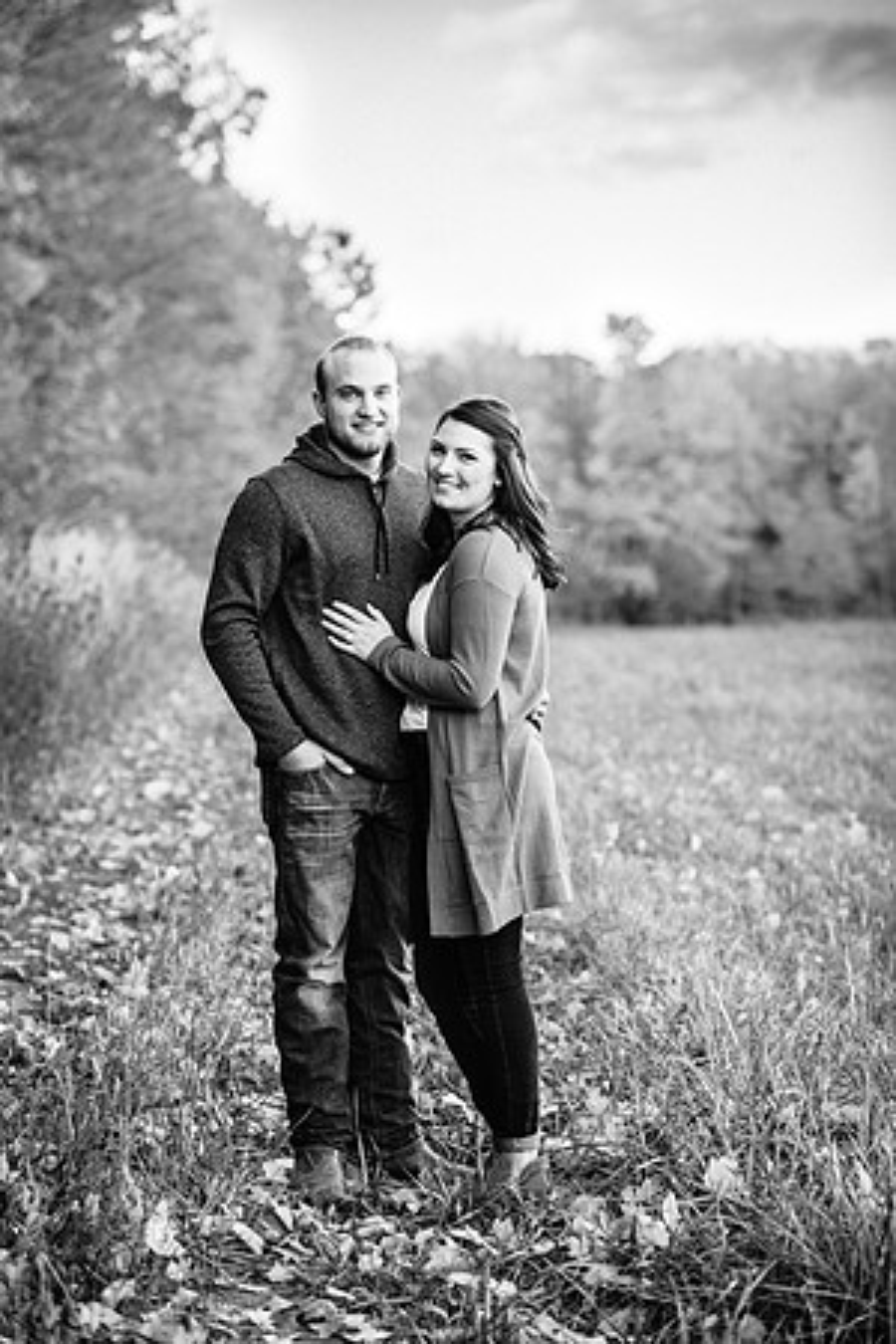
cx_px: 448
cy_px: 672
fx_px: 3173
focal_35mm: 85
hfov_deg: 16.1
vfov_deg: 23.9
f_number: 2.8
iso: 320
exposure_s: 1/200
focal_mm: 85
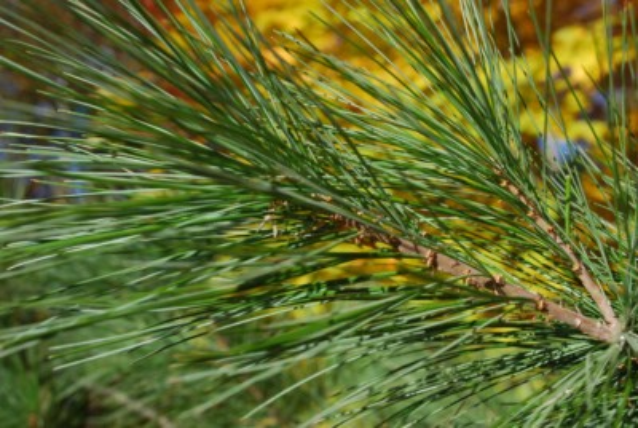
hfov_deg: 49.5
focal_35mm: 39
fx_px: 692
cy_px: 214
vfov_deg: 34.3
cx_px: 319
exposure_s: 1/100
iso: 100
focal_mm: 26
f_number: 8
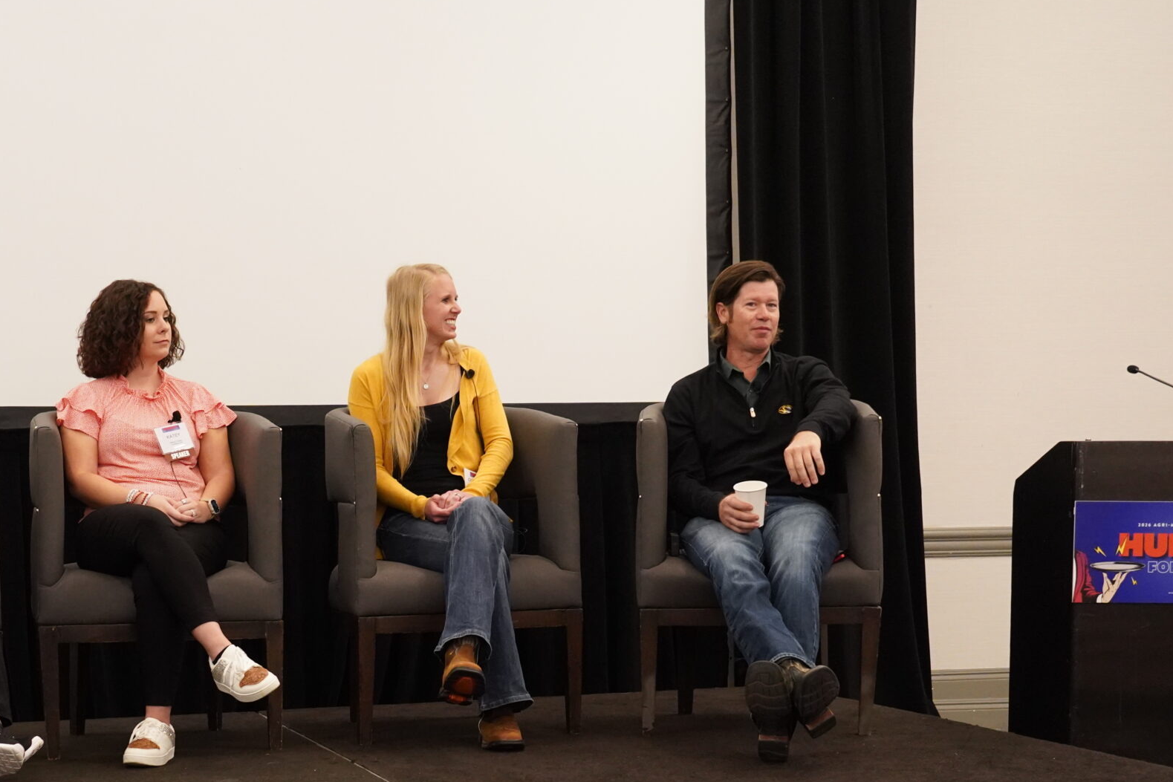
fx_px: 1955
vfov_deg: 22.4
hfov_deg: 33.1
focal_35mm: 60
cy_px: 582
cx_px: 389
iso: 5000
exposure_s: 1/160
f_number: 5
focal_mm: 37
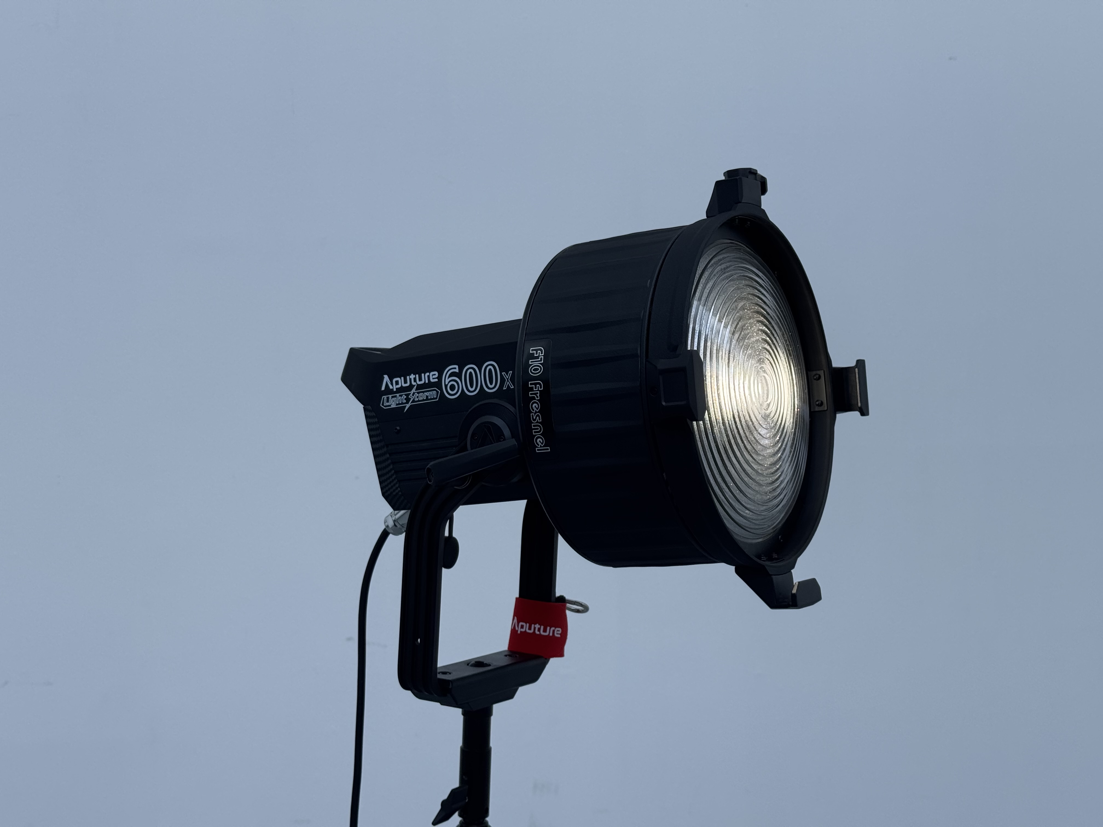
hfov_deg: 39.7
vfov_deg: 30.3
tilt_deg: -1.5
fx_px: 1529
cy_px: 414
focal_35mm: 48
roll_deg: +0.1
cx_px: 552
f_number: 1.78
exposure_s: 1/672
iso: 64
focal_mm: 6.76
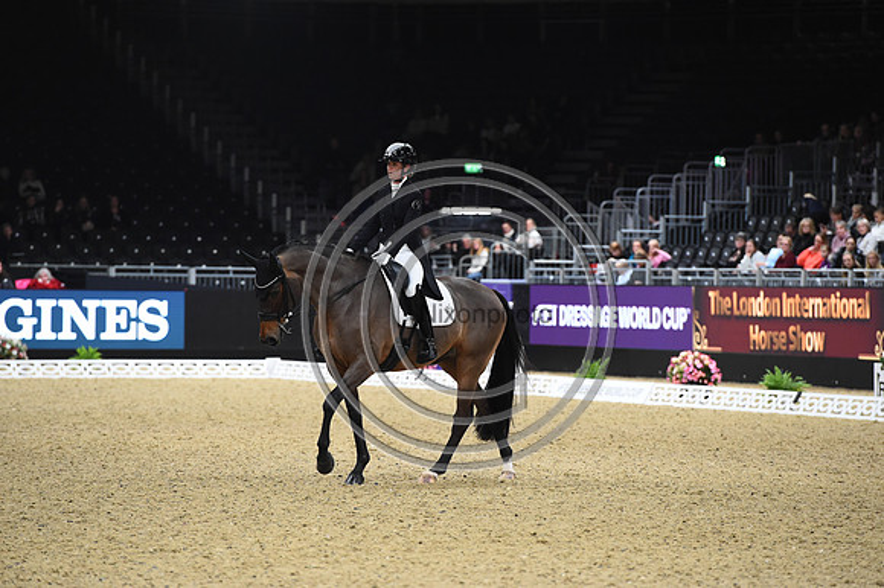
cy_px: 294
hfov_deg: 10.3
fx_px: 4908
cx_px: 442
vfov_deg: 6.9
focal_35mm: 200
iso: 5000
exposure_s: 1/640
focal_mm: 200
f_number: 4.5
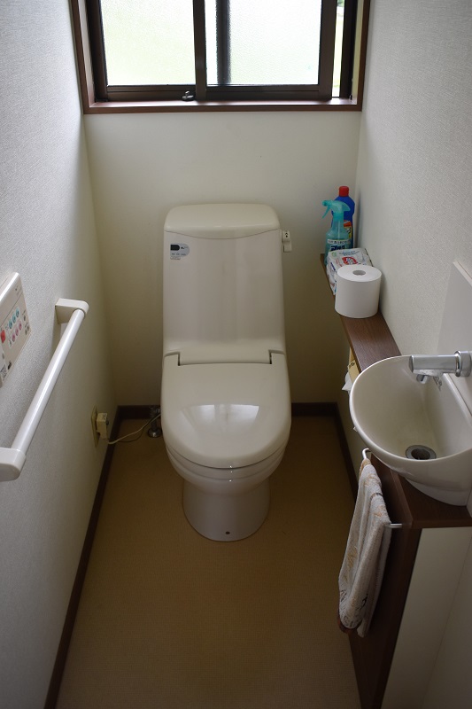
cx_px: 236
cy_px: 354
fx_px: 620
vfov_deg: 59.5
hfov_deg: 41.7
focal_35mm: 32
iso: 500
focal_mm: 21
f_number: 4
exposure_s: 1/60
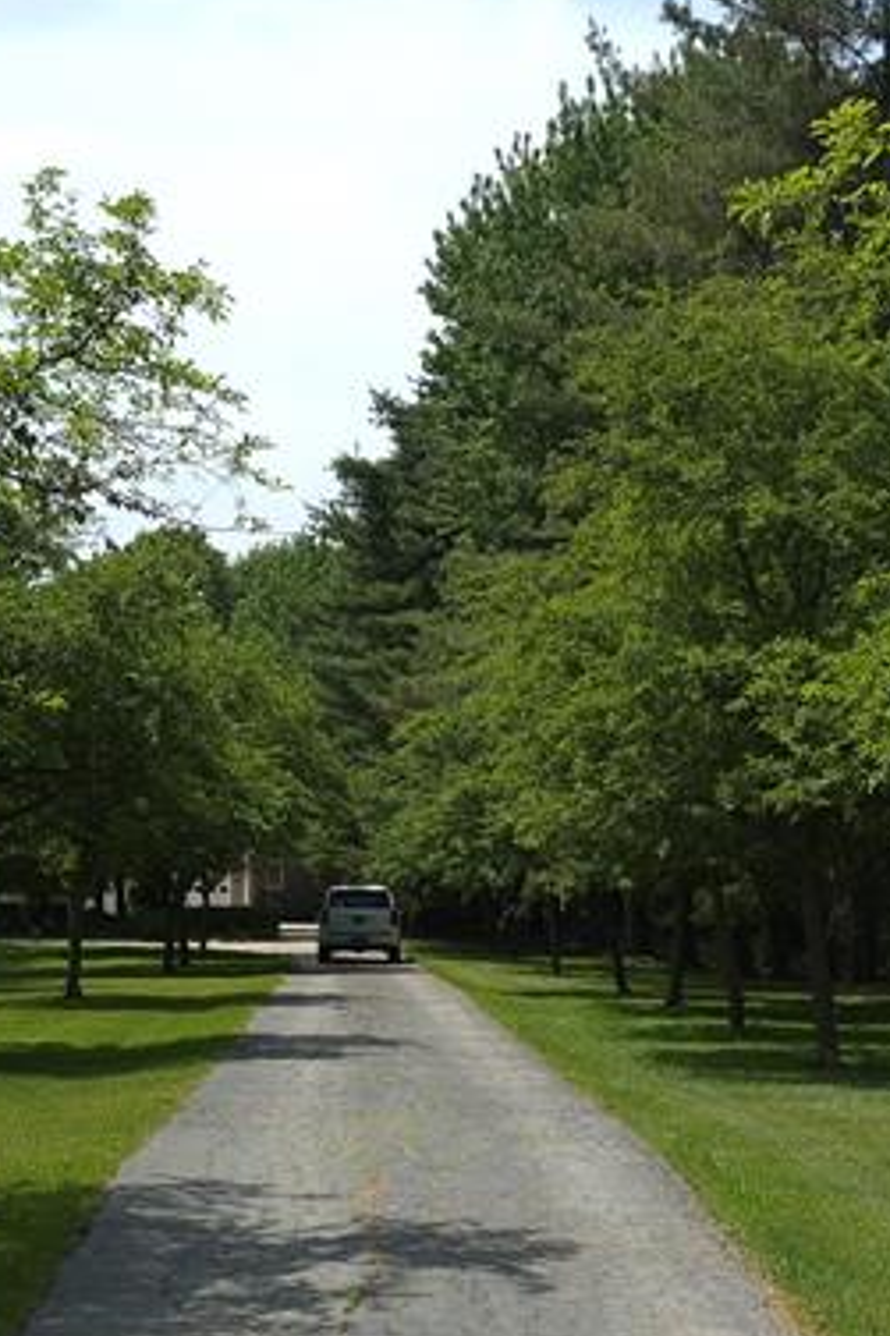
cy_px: 967
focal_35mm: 65
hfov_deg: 20.9
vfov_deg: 30.6
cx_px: 404
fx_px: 2412
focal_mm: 5.4
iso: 50
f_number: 1.8
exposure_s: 1/2160
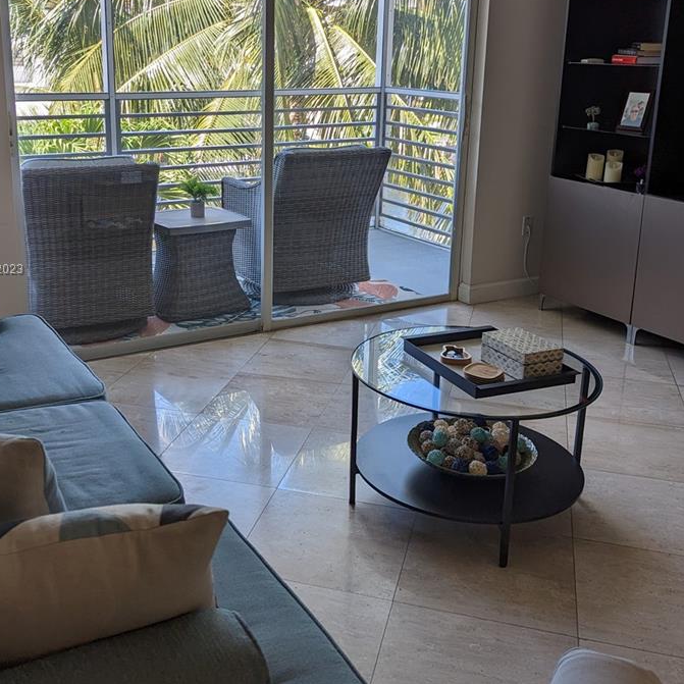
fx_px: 850
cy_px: 270
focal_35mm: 38
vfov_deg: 43.6
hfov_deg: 43.8
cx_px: 297
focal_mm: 6.81
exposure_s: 1/176
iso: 37
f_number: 1.85
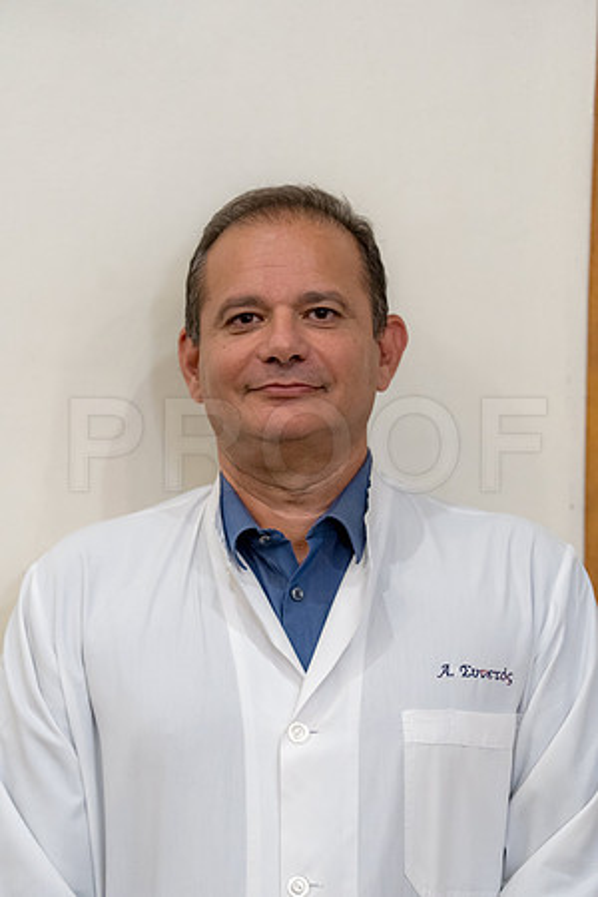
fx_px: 3986
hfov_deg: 8.6
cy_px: 448
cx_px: 299
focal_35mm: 160
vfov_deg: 12.8
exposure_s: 1/80
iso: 5000
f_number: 4
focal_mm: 160
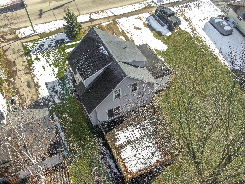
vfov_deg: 39.7
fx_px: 255
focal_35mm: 36
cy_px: 92
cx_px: 122
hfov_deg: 51.4
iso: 100
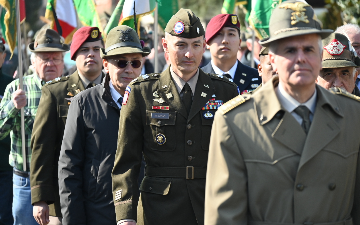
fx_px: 2708
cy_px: 116
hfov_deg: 7.6
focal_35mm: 276
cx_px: 180
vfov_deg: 4.8
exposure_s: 1/500
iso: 400
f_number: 5.6
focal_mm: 180
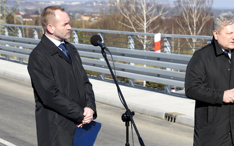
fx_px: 561
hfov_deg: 23.2
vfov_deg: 14.7
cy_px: 121
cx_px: 192
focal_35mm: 88
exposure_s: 1/400
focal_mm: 32
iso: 100
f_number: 5.6
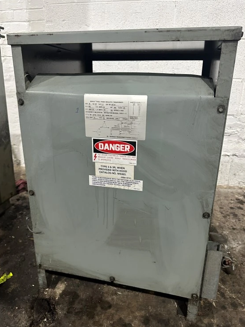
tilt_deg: -15.9
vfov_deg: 69.4
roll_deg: -1.9
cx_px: 123
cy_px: 161
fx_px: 236
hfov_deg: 54.9
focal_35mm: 25
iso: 400
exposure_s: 1/60
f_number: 1.78
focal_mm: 6.86
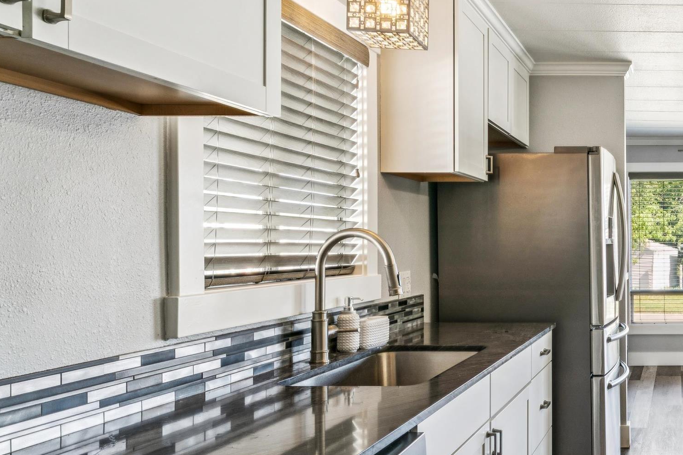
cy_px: 247
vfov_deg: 38.0
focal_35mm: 35
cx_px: 680
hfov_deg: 46.1
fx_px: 661
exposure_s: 1/15
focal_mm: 16.9
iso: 400
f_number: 13
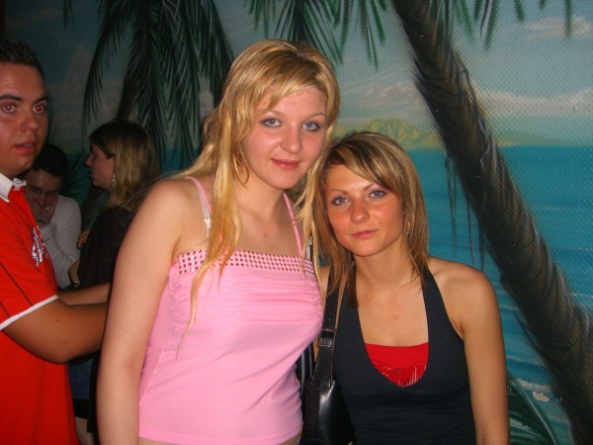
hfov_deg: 49.0
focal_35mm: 38
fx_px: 651
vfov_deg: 37.7
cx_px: 296
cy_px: 222
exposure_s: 1/60
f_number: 2.8
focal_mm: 7.9
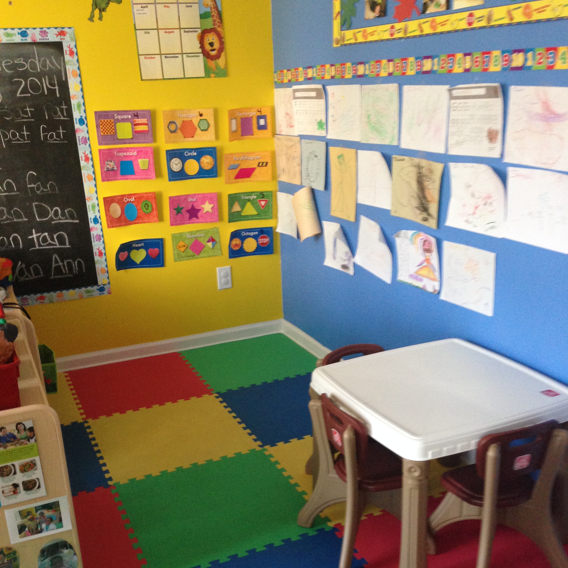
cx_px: 284
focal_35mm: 39
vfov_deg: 42.4
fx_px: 724
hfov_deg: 42.8
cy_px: 363
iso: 200
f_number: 2.4
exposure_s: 1/20
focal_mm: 4.12
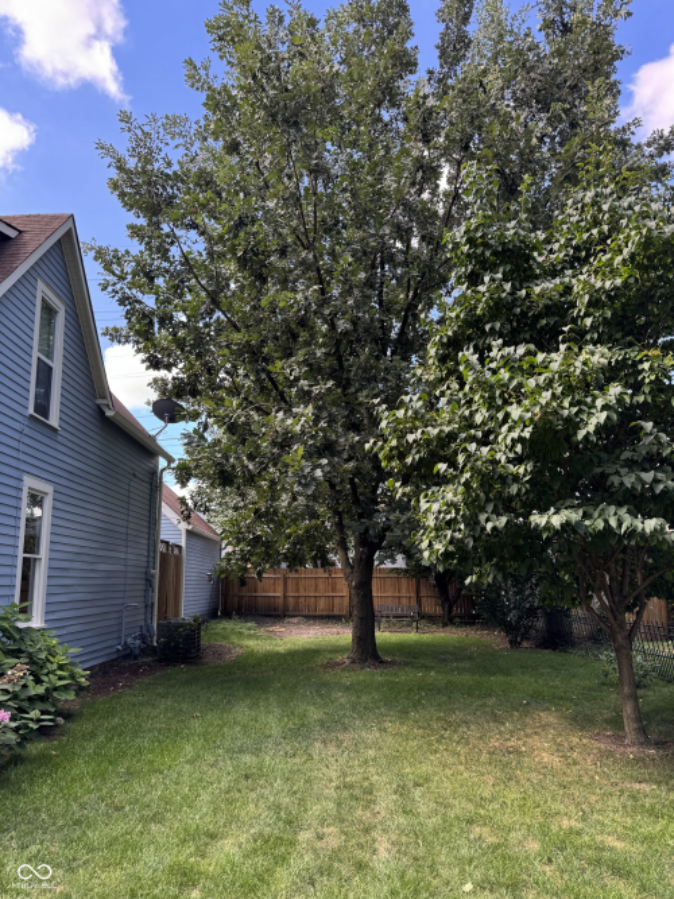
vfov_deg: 71.6
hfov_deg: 56.8
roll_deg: +1.7
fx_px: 623
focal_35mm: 24
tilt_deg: +13.3
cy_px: 450
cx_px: 337
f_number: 1.78
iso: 80
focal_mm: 6.76
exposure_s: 1/343
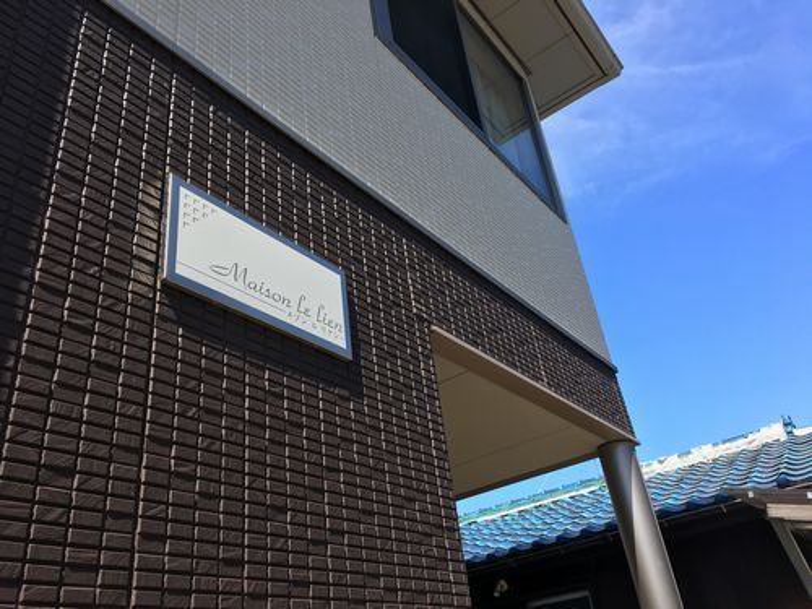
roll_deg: +7.2
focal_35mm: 29
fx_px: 680
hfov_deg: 61.7
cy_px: 304
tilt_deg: +31.0
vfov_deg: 48.2
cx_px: 406
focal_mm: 4.15
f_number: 2.2
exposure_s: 1/769
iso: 25
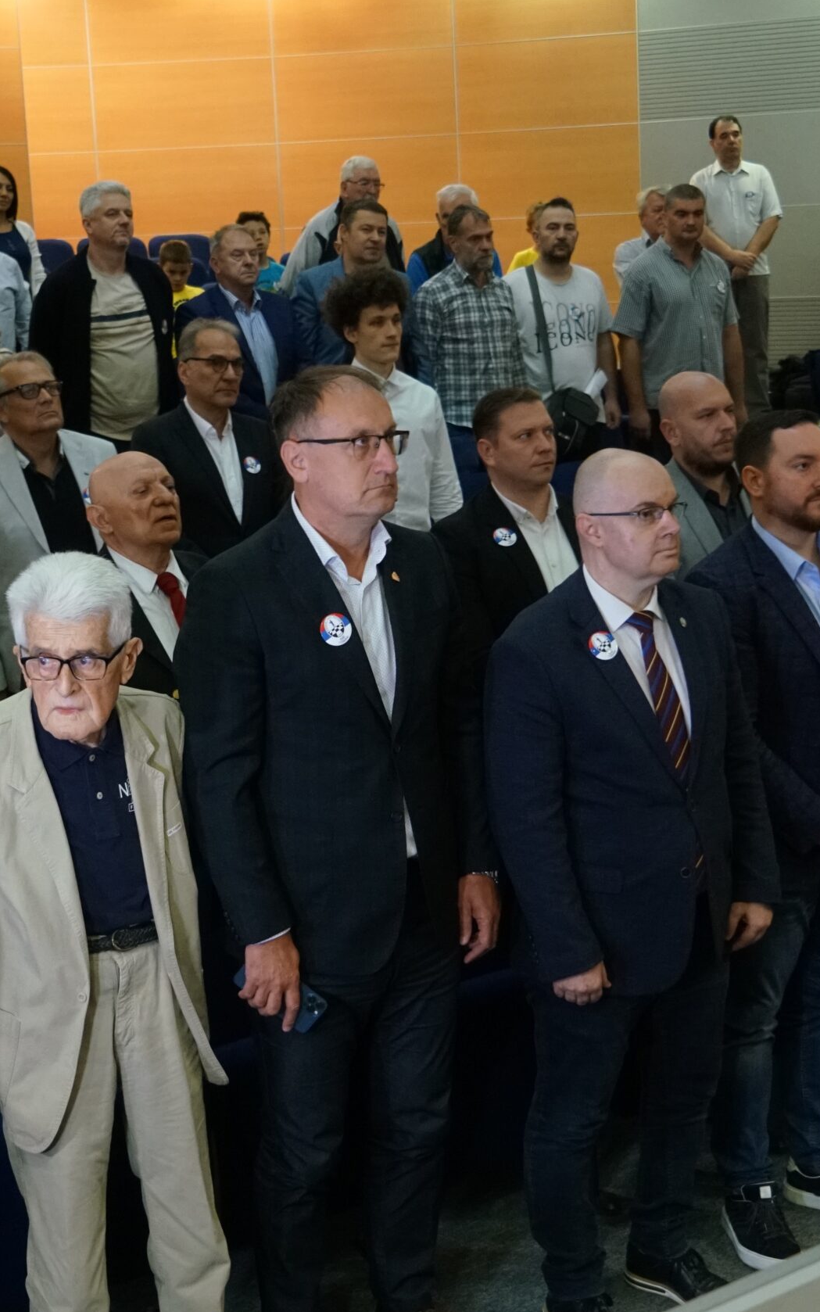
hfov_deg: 23.1
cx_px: 399
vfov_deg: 36.3
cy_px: 652
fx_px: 2002
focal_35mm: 56
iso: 3200
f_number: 4
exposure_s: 1/100
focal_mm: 24
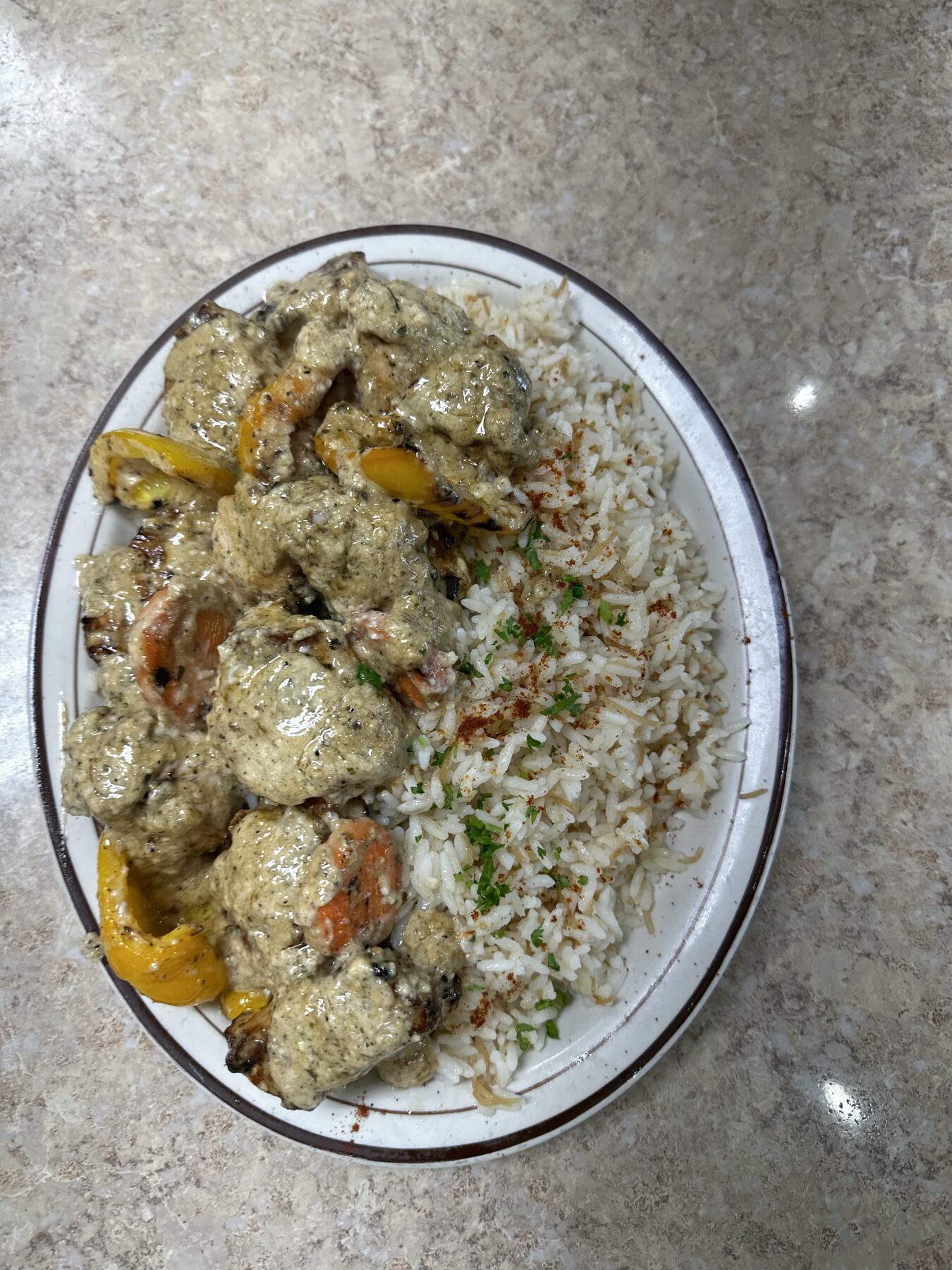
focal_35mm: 24
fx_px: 880
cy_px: 635
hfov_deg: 56.8
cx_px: 476
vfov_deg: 71.6
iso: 80
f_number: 1.78
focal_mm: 6.86
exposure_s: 1/120
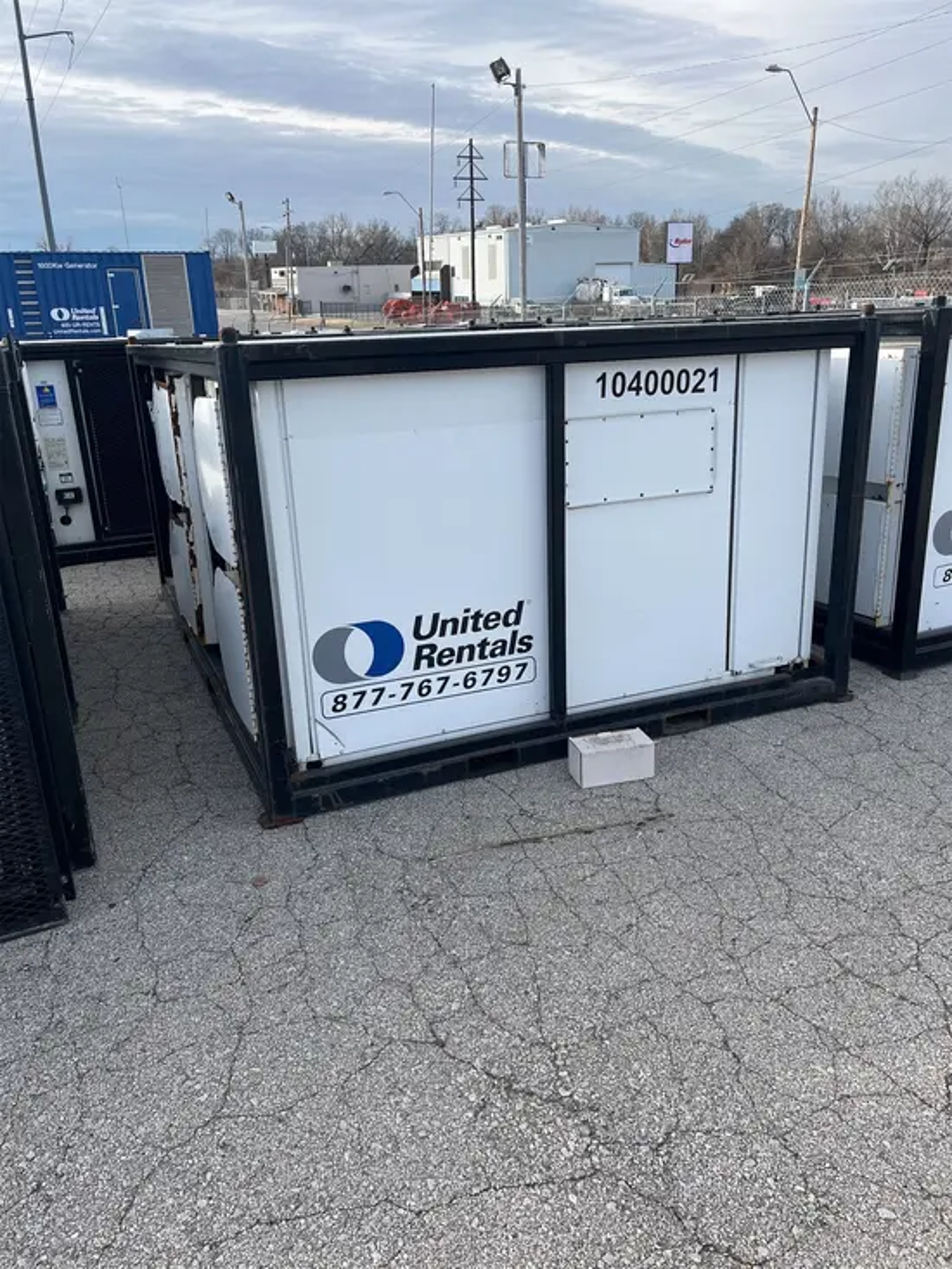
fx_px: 953
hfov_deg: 53.1
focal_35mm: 26
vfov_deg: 67.3
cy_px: 634
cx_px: 476
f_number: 1.6
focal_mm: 5.1
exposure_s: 1/1776
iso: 50
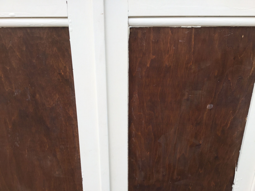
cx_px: 128
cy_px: 96
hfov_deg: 58.4
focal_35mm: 31
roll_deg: -0.8
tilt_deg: -21.8
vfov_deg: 45.4
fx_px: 228
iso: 32
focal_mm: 3.3
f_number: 2.4
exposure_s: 1/100
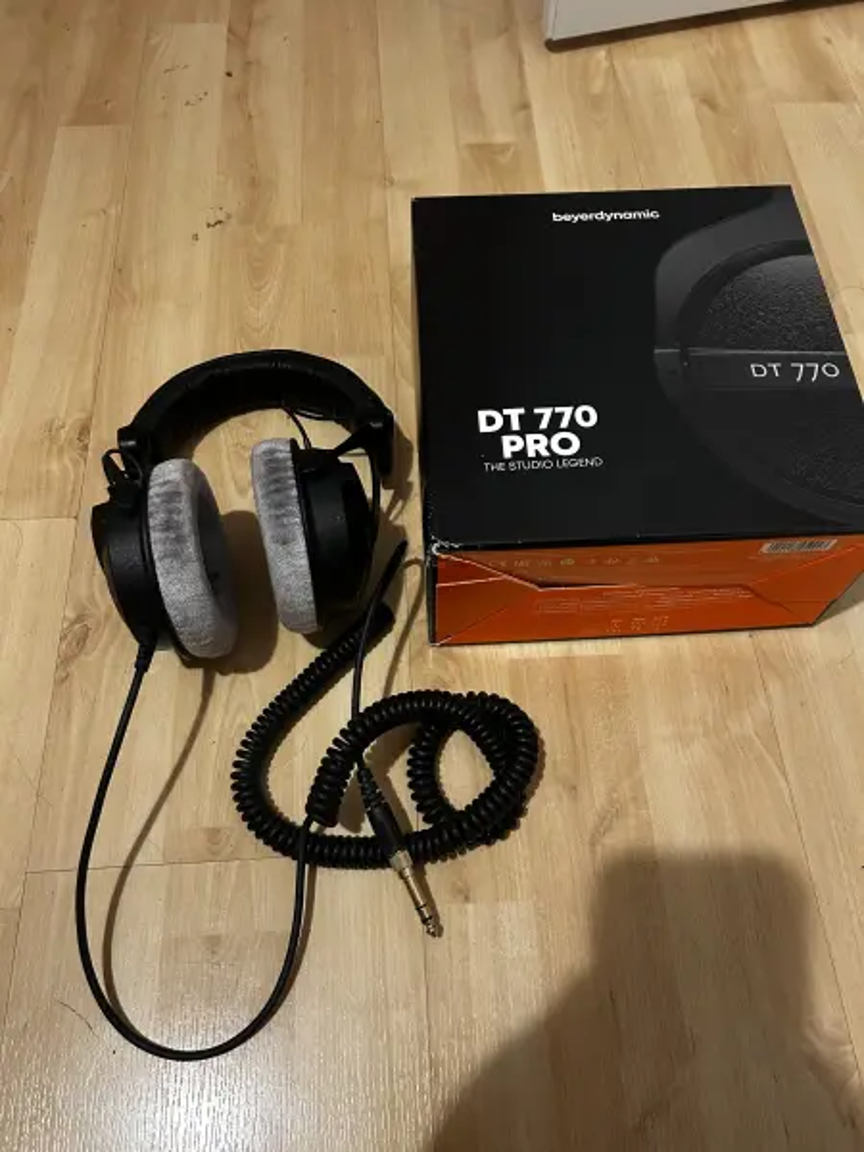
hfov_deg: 53.1
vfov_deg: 67.3
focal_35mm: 26
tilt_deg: -61.5
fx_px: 865
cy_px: 576
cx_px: 432
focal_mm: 5.7
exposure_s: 1/33
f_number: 1.5
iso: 400
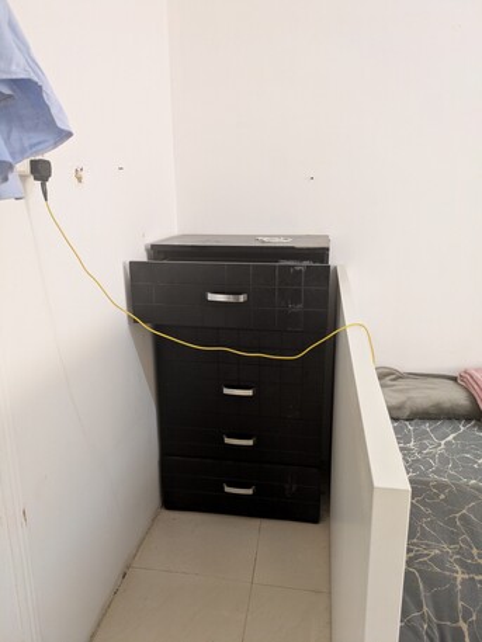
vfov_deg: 69.4
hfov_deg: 54.9
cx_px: 241
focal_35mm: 25
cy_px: 321
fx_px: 464
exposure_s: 1/24
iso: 575
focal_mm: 5.43
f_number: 1.89
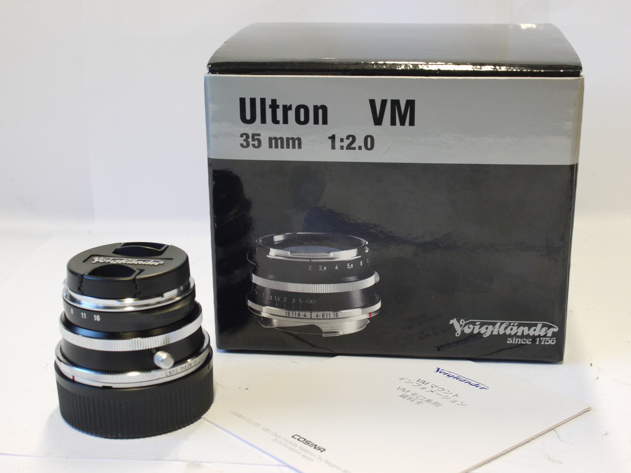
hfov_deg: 32.2
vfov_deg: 24.4
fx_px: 1094
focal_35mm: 60
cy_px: 236
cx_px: 316
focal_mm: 30
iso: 400
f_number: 7.1
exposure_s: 1/15
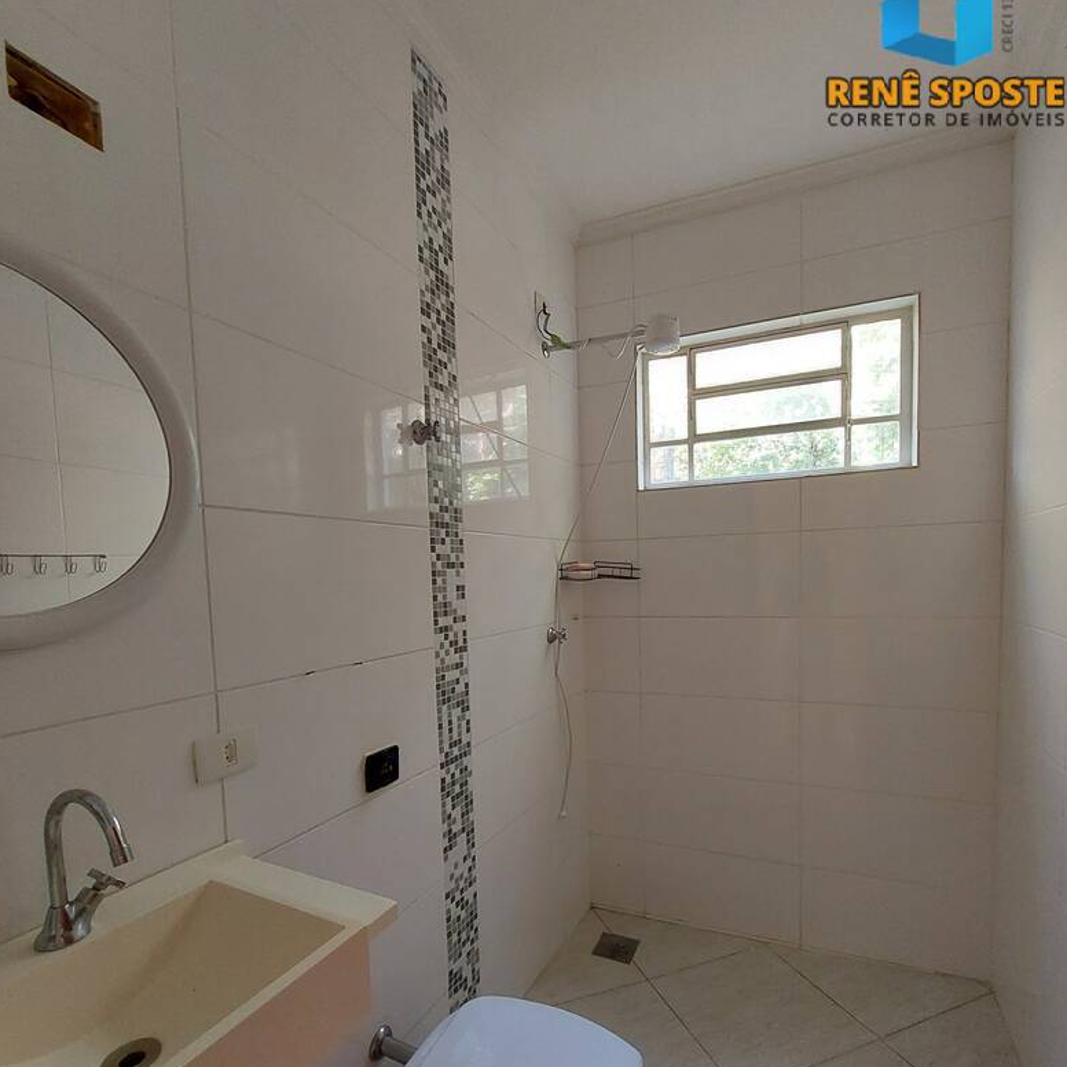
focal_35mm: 16
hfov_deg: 87.4
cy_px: 630
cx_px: 543
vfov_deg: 86.5
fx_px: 558
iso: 320
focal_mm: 1.74
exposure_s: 1/30
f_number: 2.2
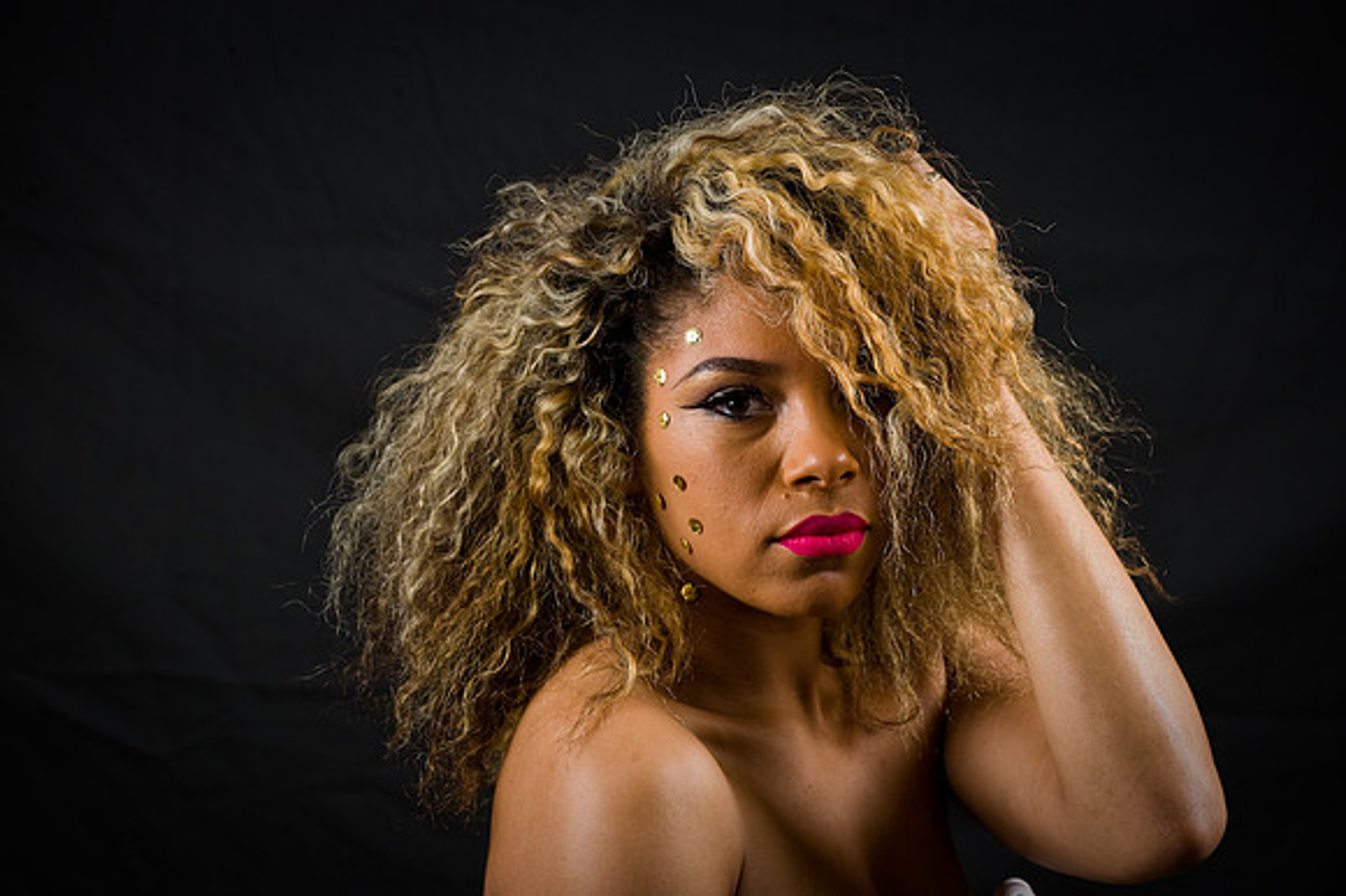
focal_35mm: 140
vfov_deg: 9.8
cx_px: 673
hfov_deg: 14.7
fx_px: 5231
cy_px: 448
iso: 200
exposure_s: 1/125
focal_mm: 140
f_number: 5.6
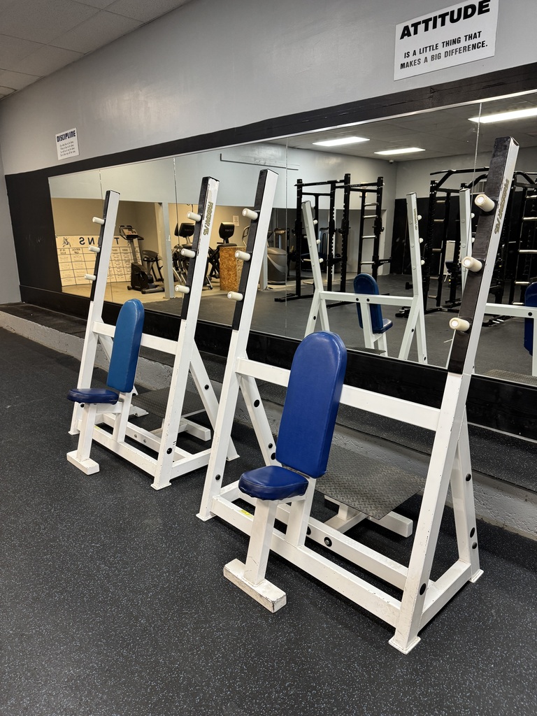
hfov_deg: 56.8
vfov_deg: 71.6
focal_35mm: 24
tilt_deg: -14.4
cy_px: 358
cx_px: 268
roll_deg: +0.2
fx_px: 496
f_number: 1.78
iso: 200
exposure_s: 1/60
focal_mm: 6.76
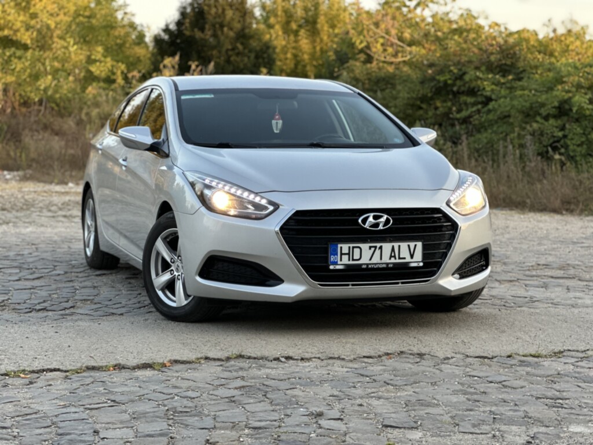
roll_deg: -0.6
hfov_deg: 25.3
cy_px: 222
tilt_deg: -1.2
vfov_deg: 19.1
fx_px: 1319
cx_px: 296
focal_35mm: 77
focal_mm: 9
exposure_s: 1/78
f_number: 2.8
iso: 64
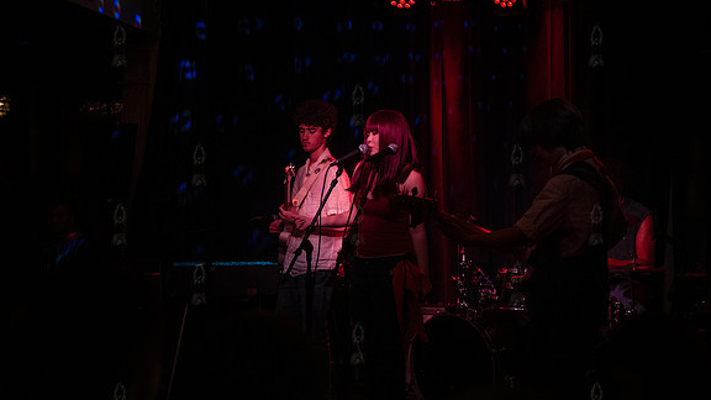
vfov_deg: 20.7
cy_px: 223
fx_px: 1093
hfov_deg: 36.0
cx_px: 357
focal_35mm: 58
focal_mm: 55
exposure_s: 1/320
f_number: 3.2
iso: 8000
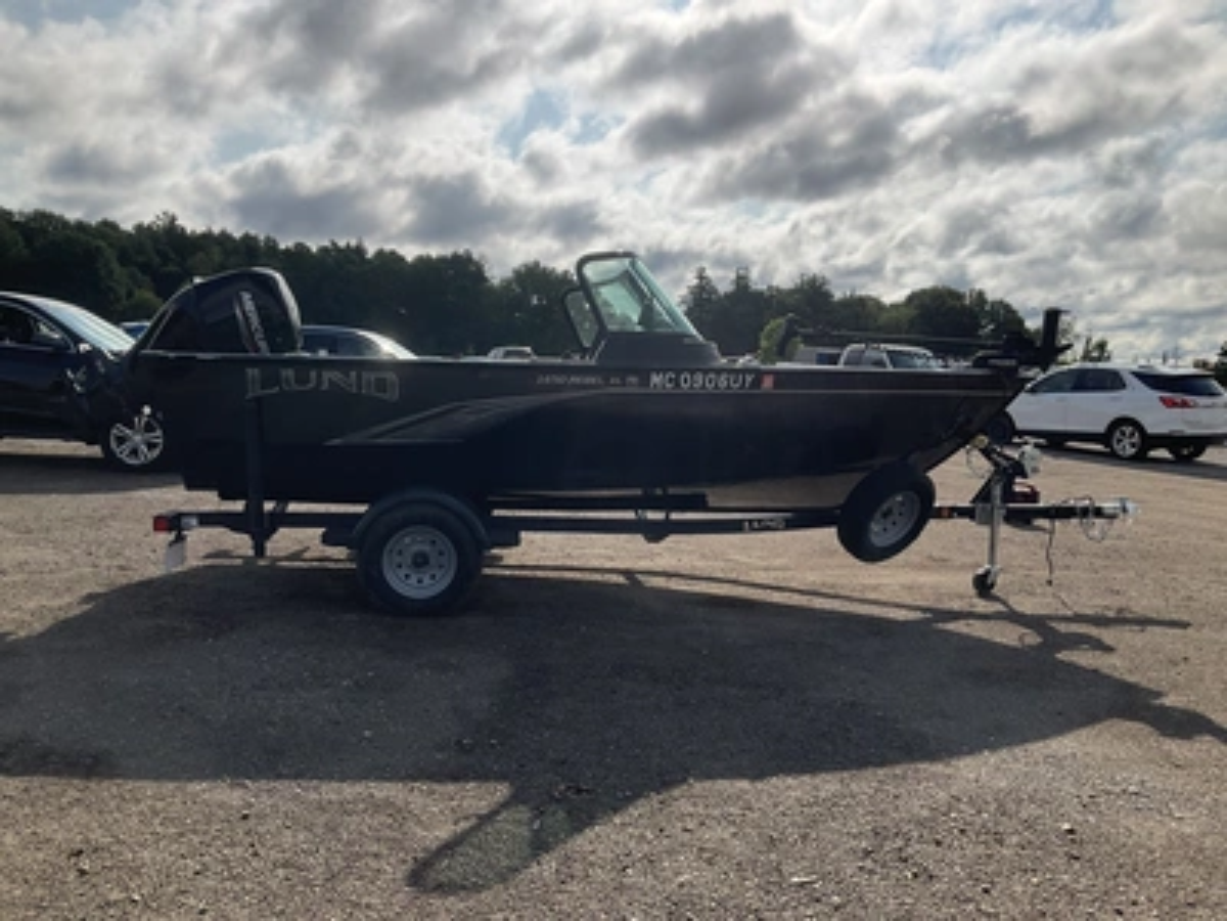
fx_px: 1028
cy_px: 460
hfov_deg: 61.7
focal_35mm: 29
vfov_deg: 48.2
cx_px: 614
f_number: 1.8
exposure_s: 1/4065
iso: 25
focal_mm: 3
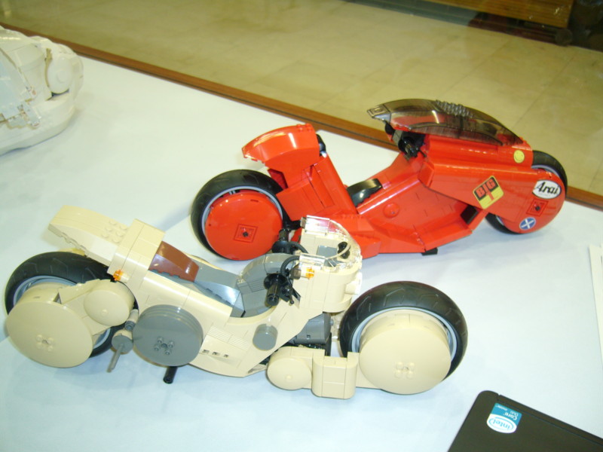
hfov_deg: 52.6
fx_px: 610
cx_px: 302
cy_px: 226
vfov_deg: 40.7
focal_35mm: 35
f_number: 2.8
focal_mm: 5.8
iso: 100
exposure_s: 1/8
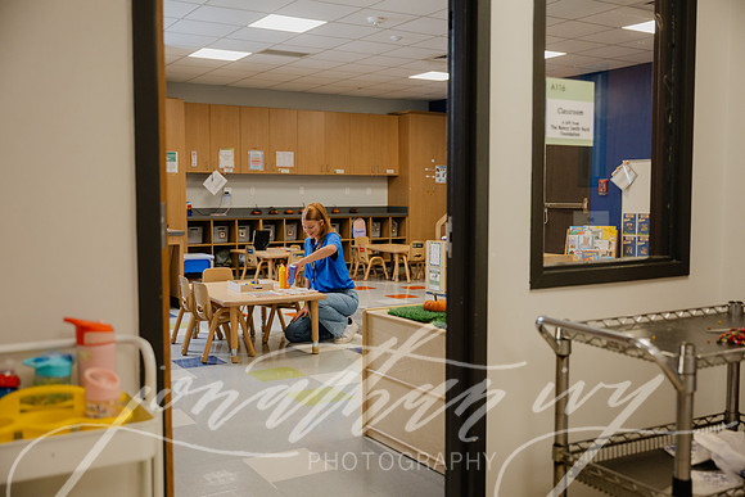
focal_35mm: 36
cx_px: 372
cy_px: 248
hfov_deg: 53.1
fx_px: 745
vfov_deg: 36.9
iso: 1000
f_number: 2.8
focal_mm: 36
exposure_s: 1/200
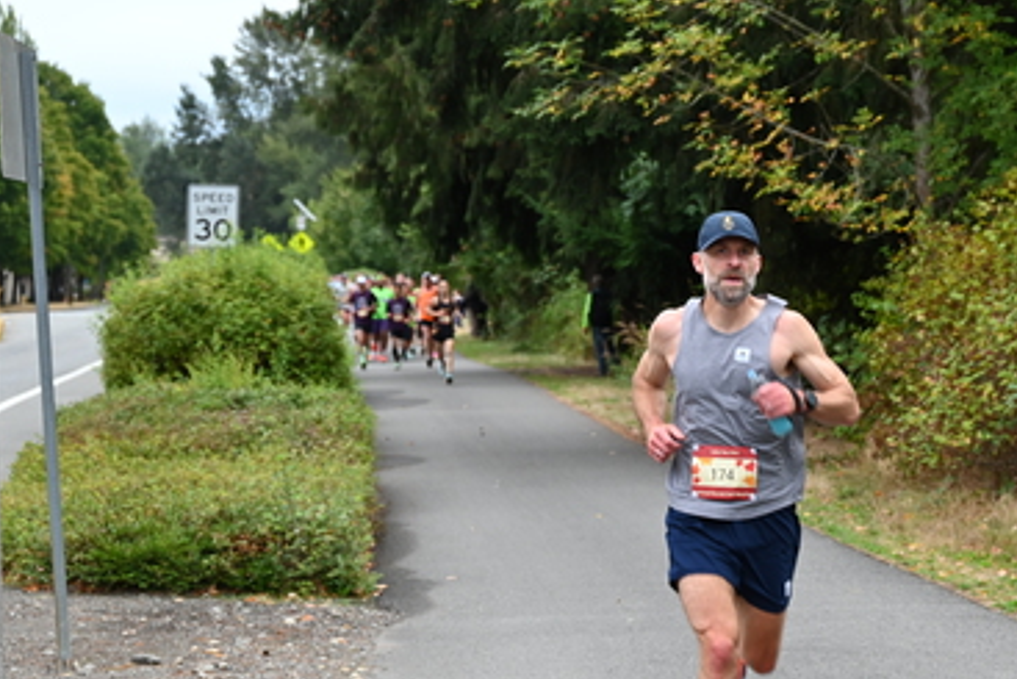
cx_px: 745
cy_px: 389
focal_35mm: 138
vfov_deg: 9.9
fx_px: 3900
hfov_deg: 14.8
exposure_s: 1/125
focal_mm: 92
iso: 560
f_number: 6.3
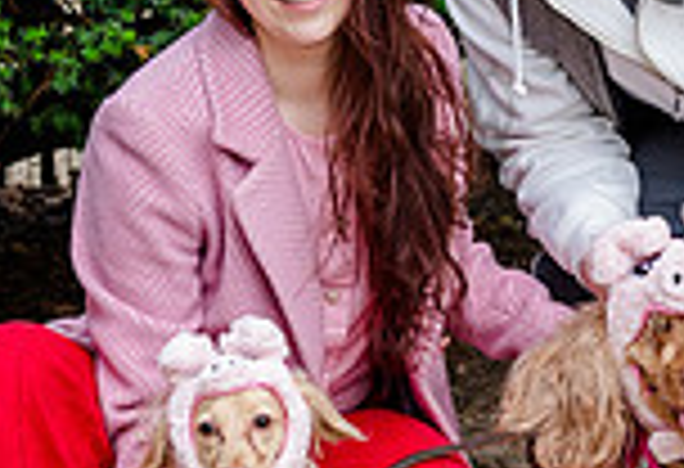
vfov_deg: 9.3
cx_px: 403
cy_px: 23
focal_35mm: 149
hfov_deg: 13.7
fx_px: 2854
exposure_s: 1/1250
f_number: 4
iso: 1000
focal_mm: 34
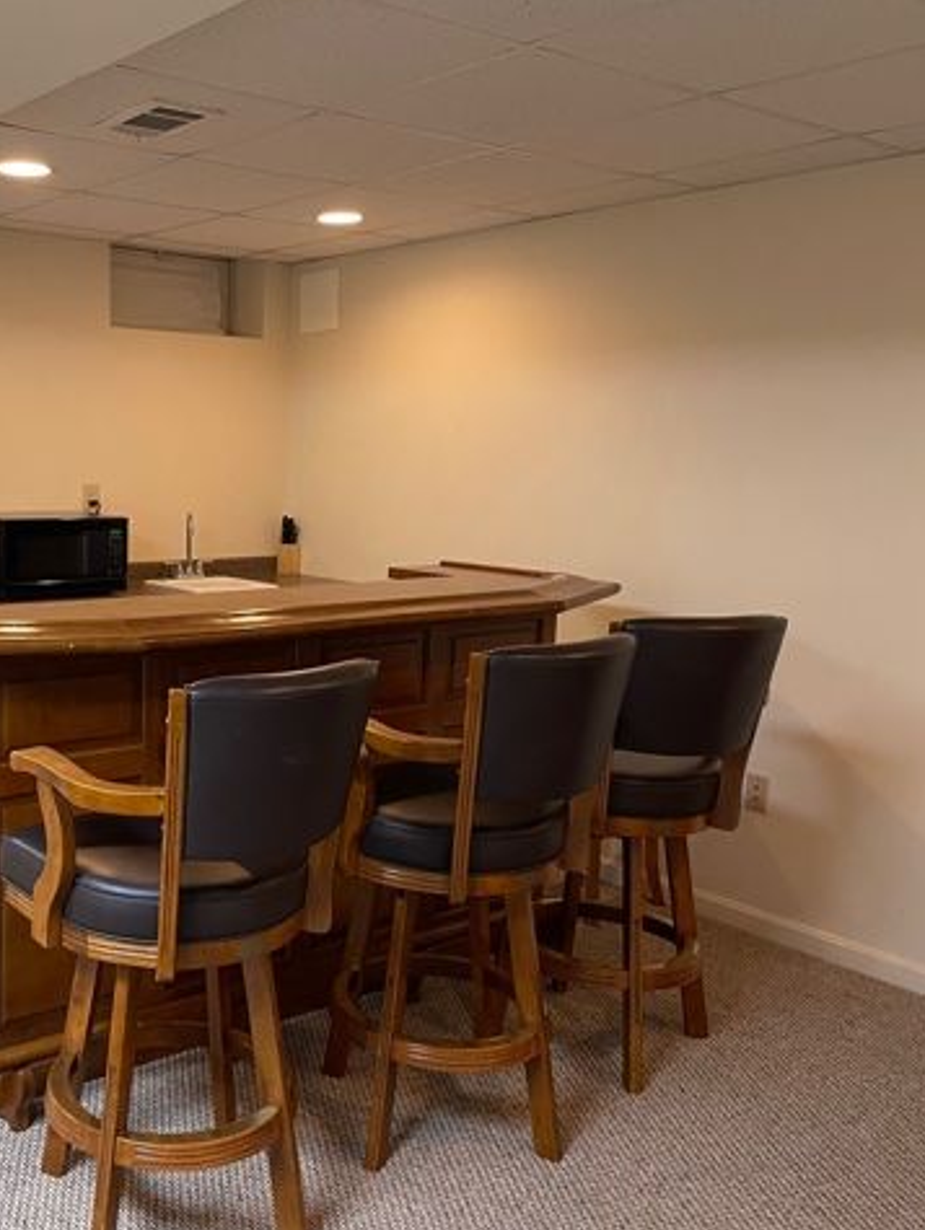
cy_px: 619
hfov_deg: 39.3
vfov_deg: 52.6
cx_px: 200
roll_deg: -0.3
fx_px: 1245
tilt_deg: -7.2
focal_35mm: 35
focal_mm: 4.2
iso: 320
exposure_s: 1/59
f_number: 1.6
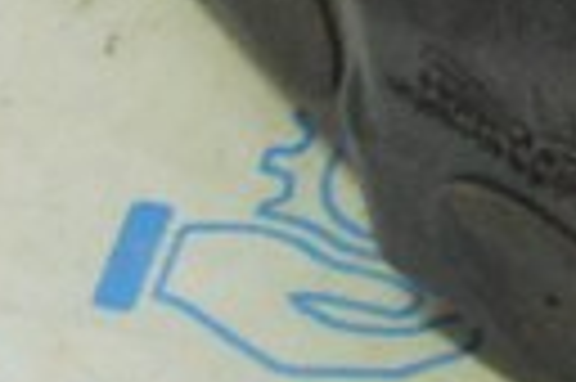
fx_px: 3835
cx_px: 814
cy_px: -874
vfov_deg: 5.3
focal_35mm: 240
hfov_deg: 8.4
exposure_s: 1/30
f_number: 20
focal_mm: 20
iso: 6400
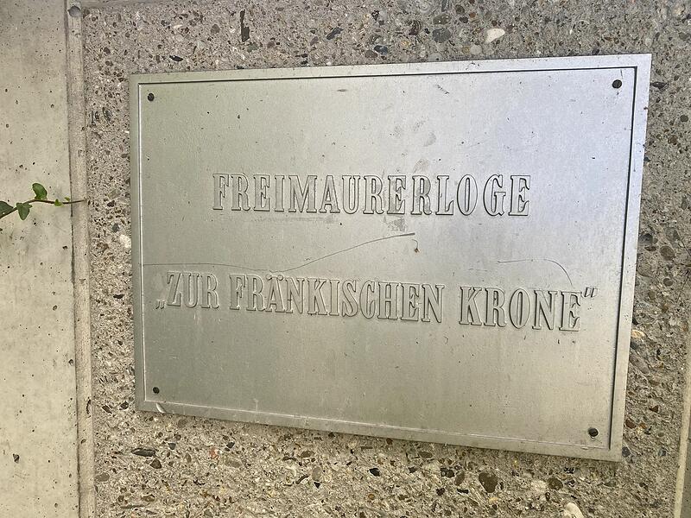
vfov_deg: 53.1
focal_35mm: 26
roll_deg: -3.4
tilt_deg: -4.5
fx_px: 519
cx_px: 346
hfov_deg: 67.3
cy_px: 259
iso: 40
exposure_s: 1/122
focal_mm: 4.25
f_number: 1.8
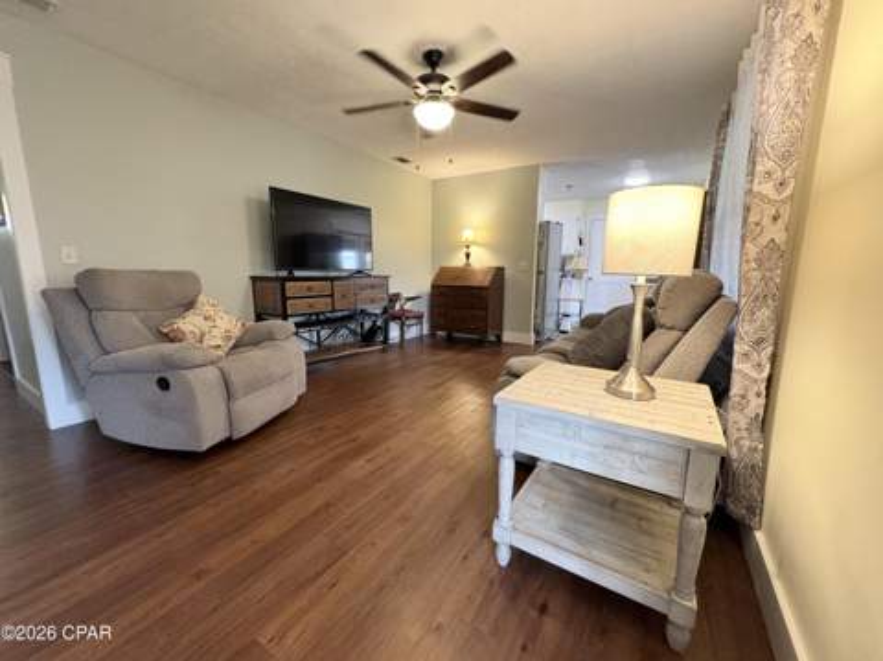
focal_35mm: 14
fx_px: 357
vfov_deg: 85.6
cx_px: 442
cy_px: 330
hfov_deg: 102.1
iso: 640
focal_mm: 2.22
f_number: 2.2
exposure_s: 1/60
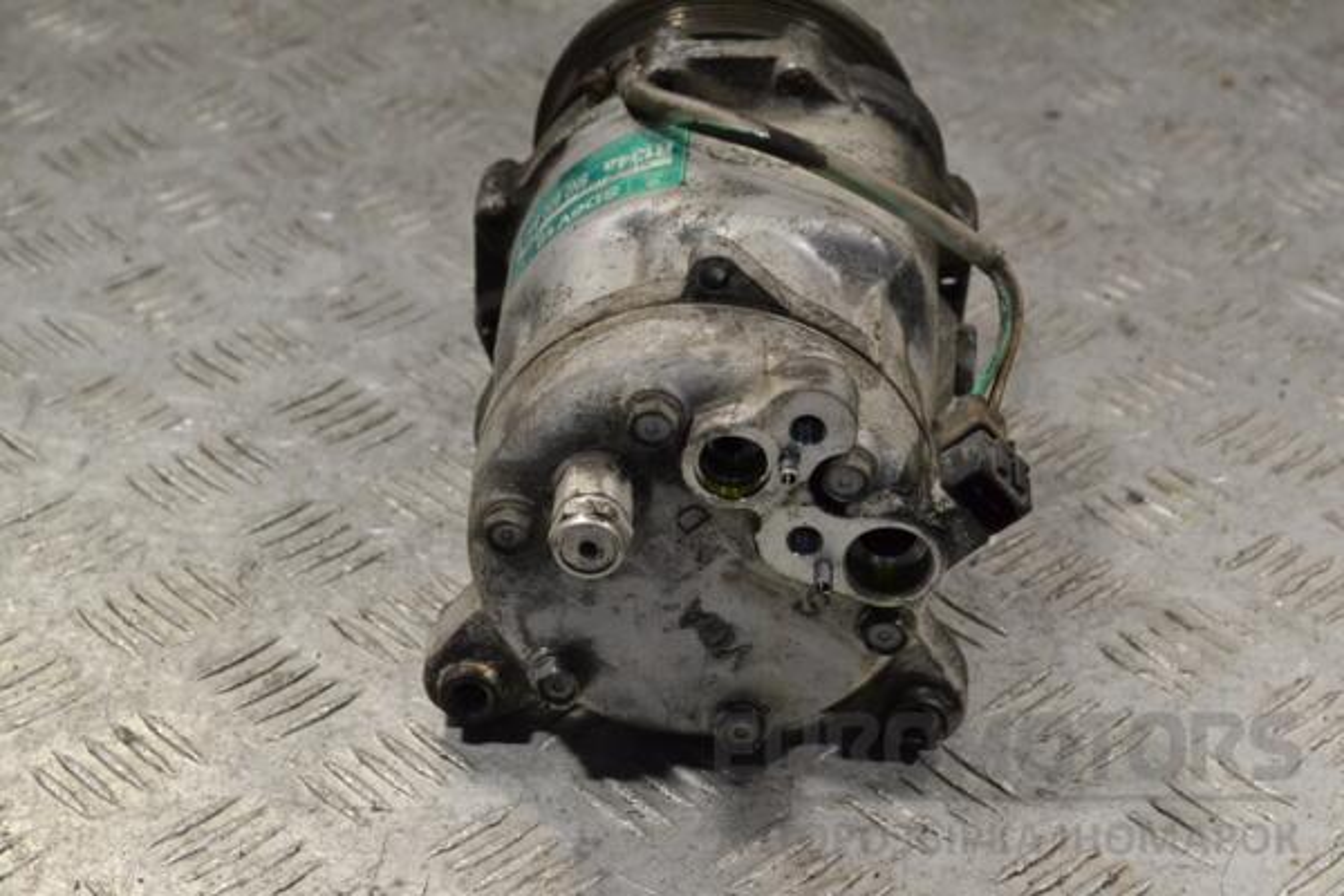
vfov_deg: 16.6
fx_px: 3080
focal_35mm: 82
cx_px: 672
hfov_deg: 24.6
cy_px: 448
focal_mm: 55
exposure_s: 1/320
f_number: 9
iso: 3200
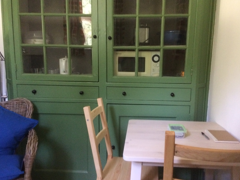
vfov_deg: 45.4
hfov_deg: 58.3
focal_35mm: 31
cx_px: 126
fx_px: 215
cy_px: 91
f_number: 2.2
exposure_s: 1/17
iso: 320
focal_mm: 4.15
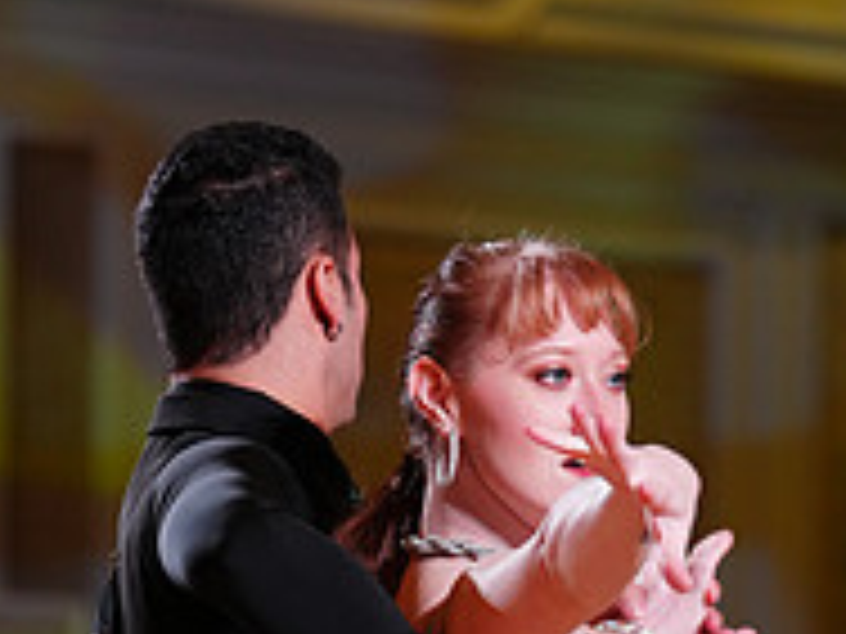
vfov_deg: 5.2
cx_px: 596
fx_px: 6965
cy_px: 1061
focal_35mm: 285
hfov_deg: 6.9
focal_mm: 96
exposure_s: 1/400
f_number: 2.8
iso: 1250
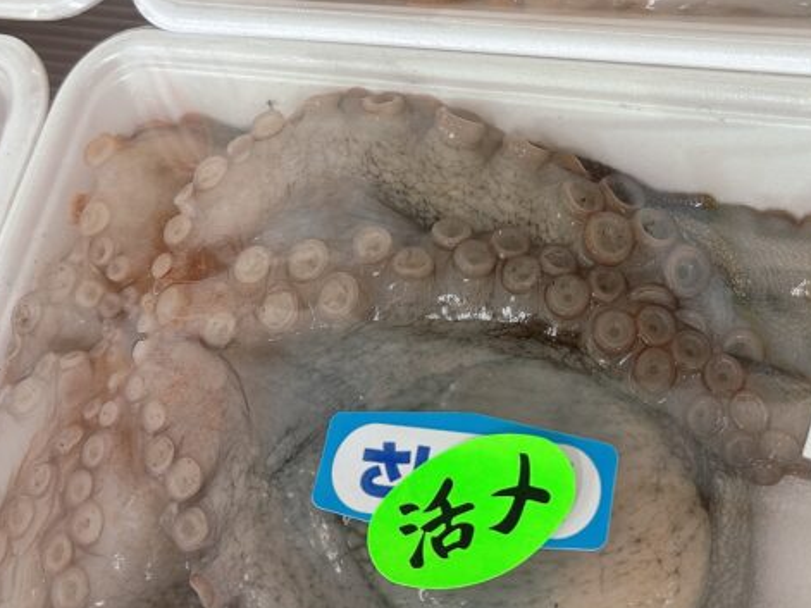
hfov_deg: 35.7
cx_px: 558
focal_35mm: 53
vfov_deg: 26.9
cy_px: 114
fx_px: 1241
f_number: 1.6
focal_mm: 5.96
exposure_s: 1/60
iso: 80
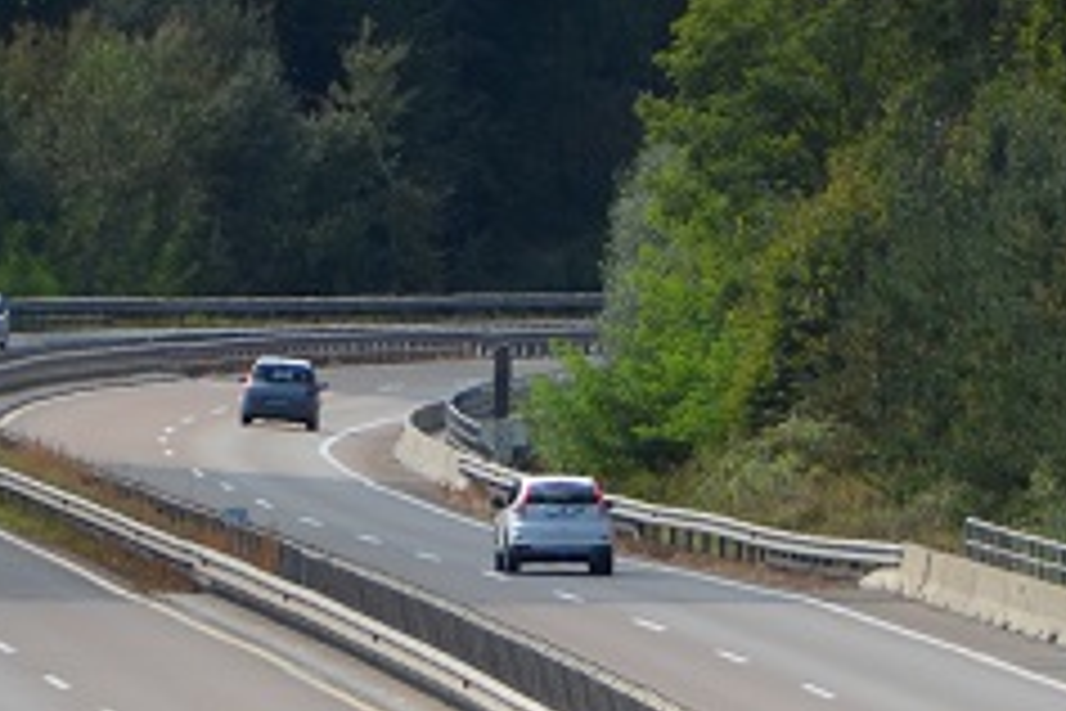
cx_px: 1062
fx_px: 28661
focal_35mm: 968
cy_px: 626
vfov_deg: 1.4
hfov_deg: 2.1
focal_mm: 170
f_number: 5.6
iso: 200
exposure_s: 1/800
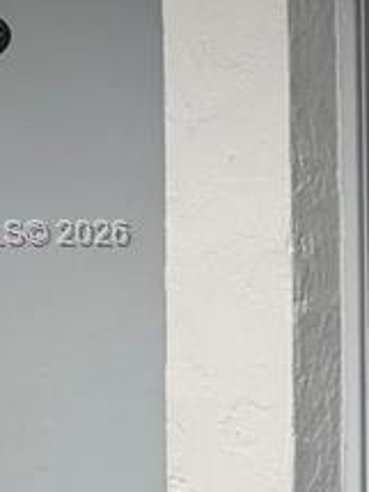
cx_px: 736
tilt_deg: -1.2
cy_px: 236
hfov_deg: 10.2
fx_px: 1906
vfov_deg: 14.7
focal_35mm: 134
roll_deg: +0.6
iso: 64
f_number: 1.78
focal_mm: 6.76
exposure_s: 1/215
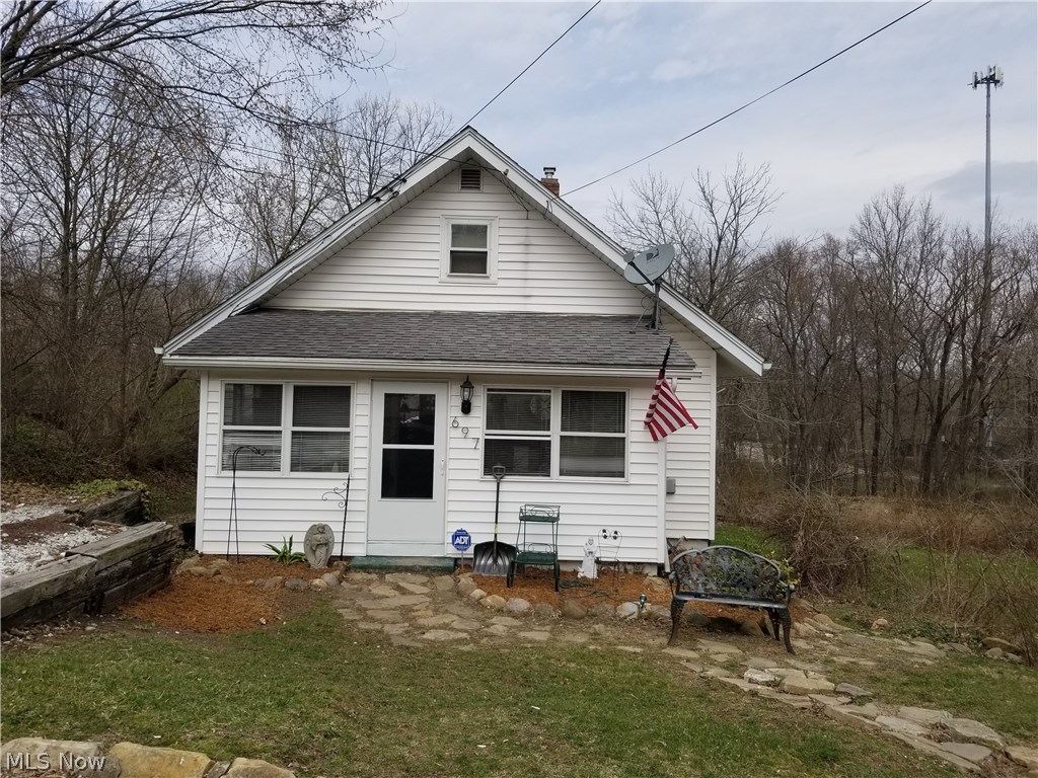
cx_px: 519
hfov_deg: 67.3
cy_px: 389
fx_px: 780
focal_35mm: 26
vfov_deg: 53.1
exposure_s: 1/3016
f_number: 1.7
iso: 50
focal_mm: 4.25
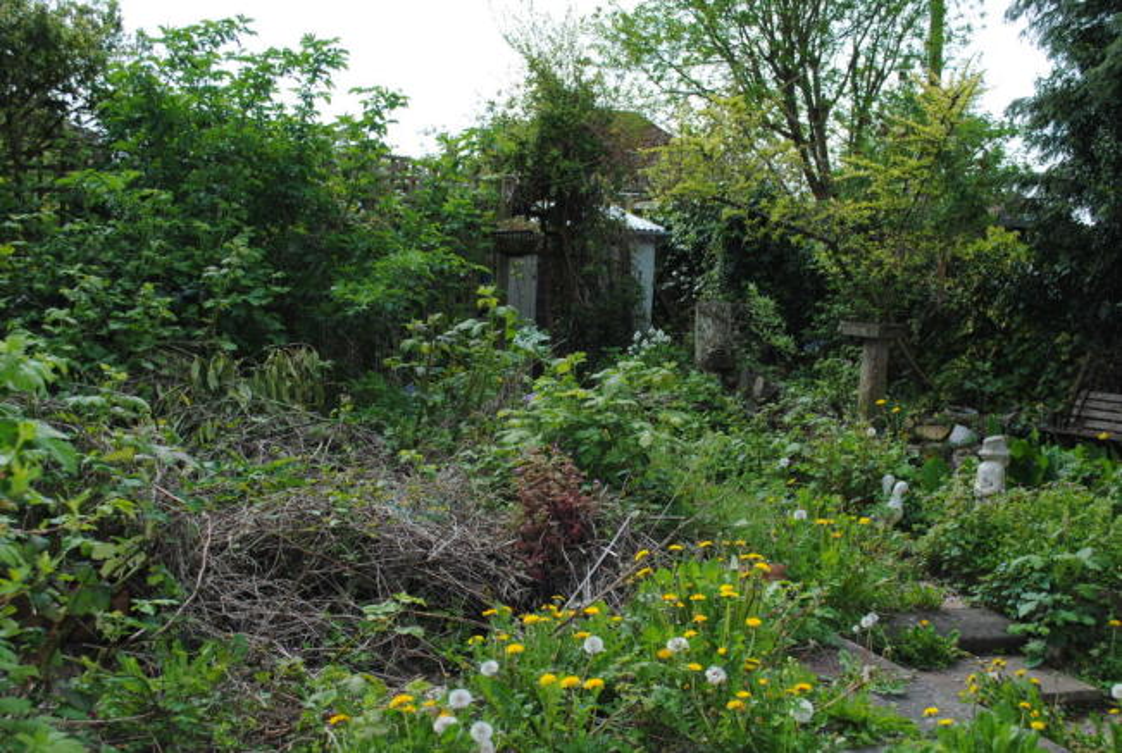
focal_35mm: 39
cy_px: 376
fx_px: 1218
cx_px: 561
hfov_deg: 49.5
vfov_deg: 34.4
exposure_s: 1/200
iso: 100
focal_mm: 26
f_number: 6.3
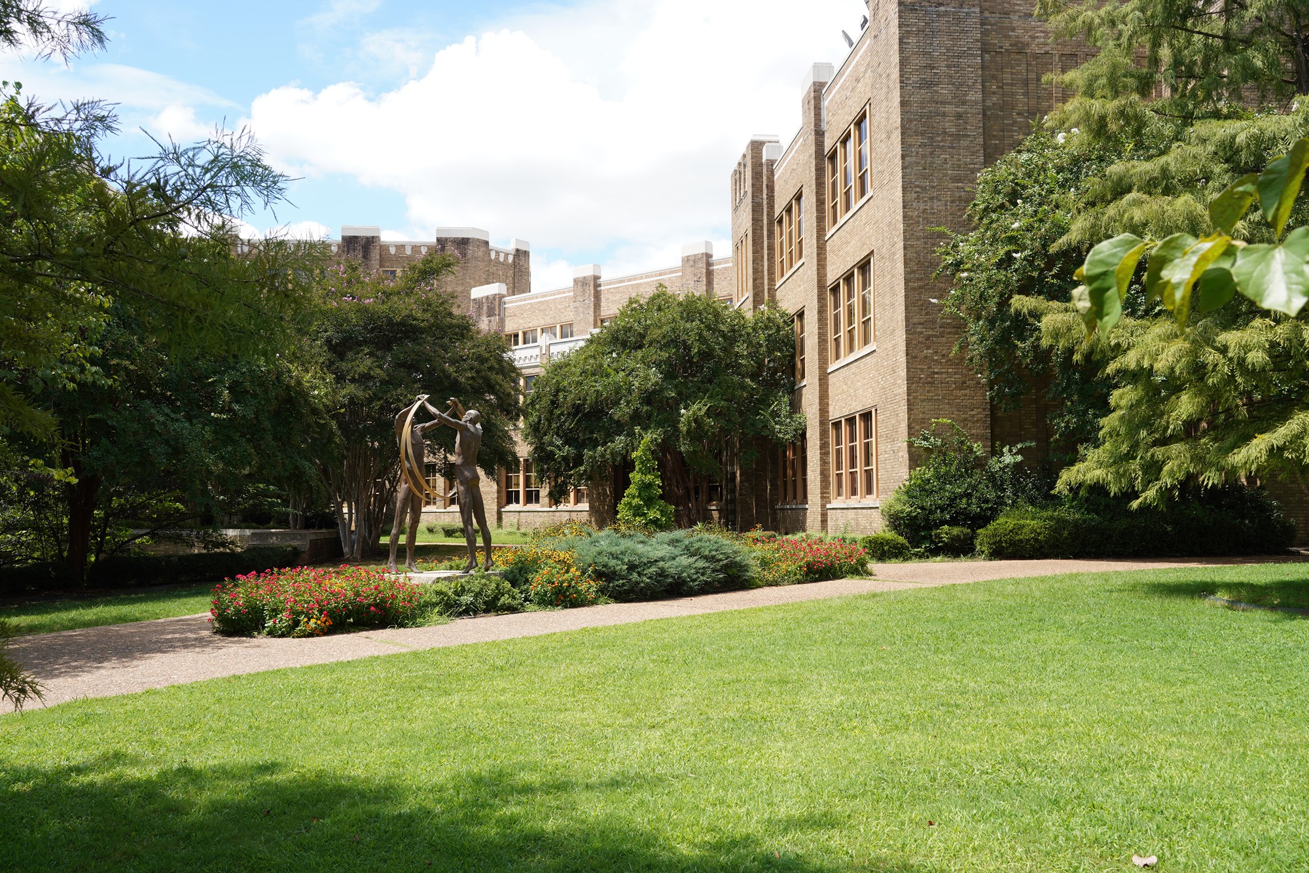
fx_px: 1091
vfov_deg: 43.6
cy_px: 436
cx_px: 654
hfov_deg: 61.9
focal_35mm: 30
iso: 100
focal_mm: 30
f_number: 9
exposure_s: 1/100
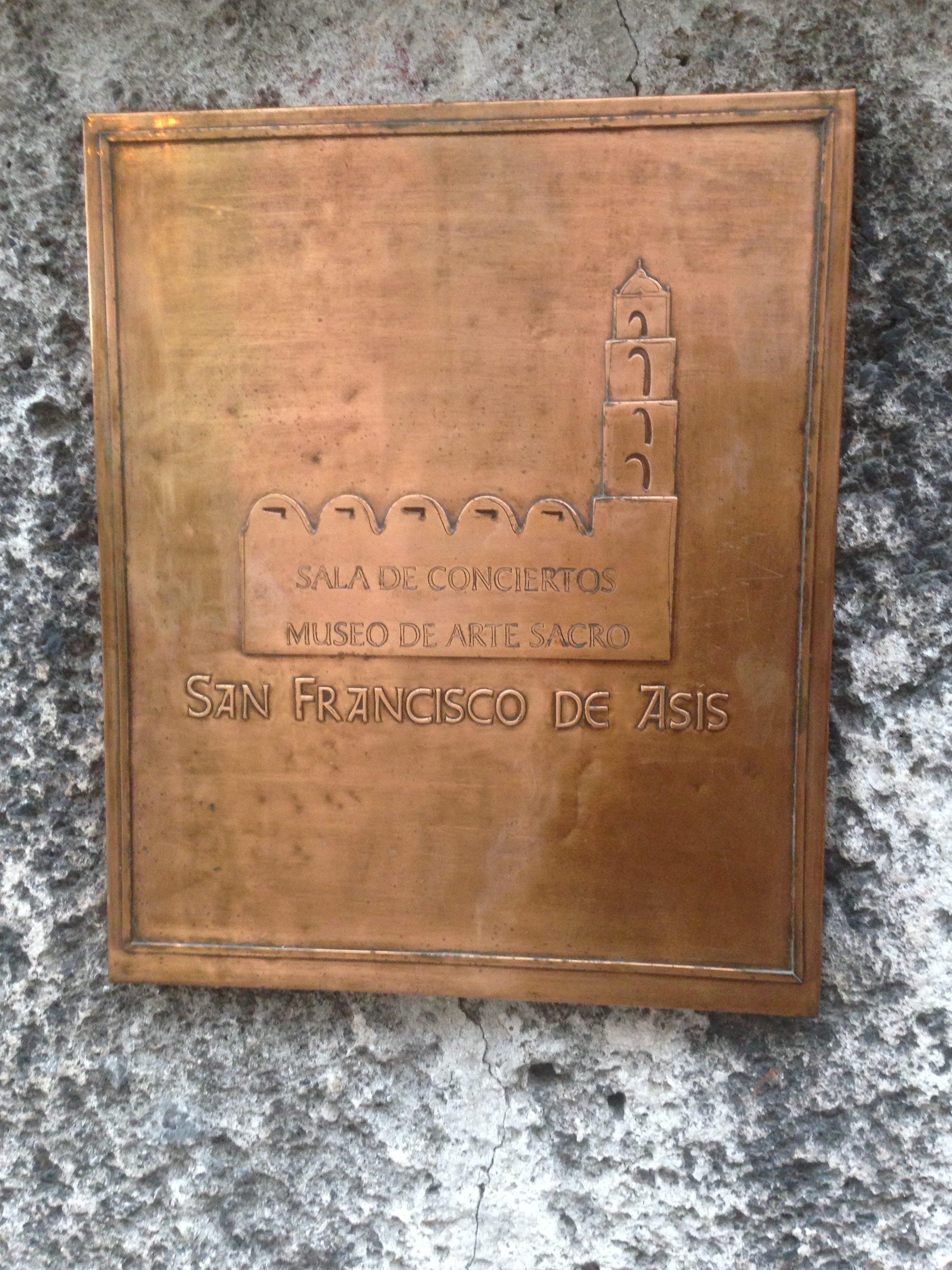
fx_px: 1247
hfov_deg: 41.8
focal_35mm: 34
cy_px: 631
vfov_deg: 54.0
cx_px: 473
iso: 200
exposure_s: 1/20
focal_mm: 4.12
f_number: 2.4
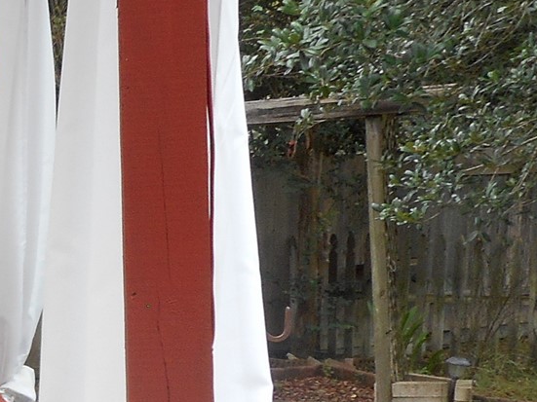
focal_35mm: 93
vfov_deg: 15.7
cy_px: 358
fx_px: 1442
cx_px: -429
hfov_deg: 17.2
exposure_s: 1/30
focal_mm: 4.5
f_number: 3.7
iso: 100
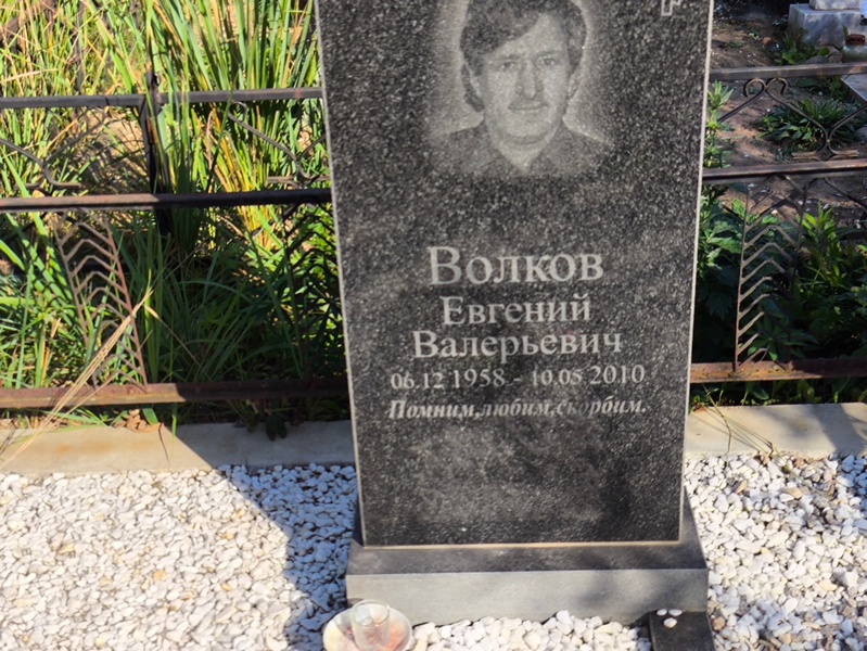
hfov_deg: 38.2
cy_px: 326
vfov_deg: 29.1
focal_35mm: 50
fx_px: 1253
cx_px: 434
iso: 50
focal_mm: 4.71
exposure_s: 1/1297
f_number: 1.7
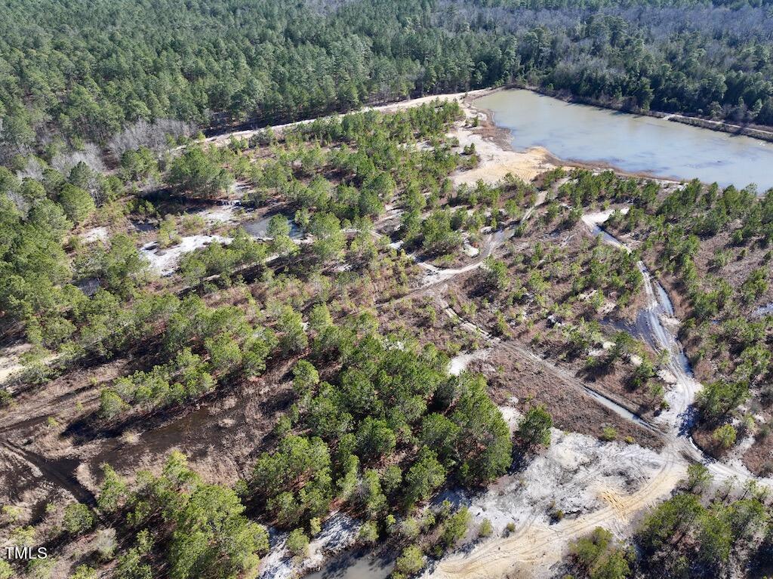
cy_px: 290
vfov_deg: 56.8
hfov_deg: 71.6
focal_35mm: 24
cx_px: 386
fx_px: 536
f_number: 2.8
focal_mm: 12.29
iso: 110
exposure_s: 1/80
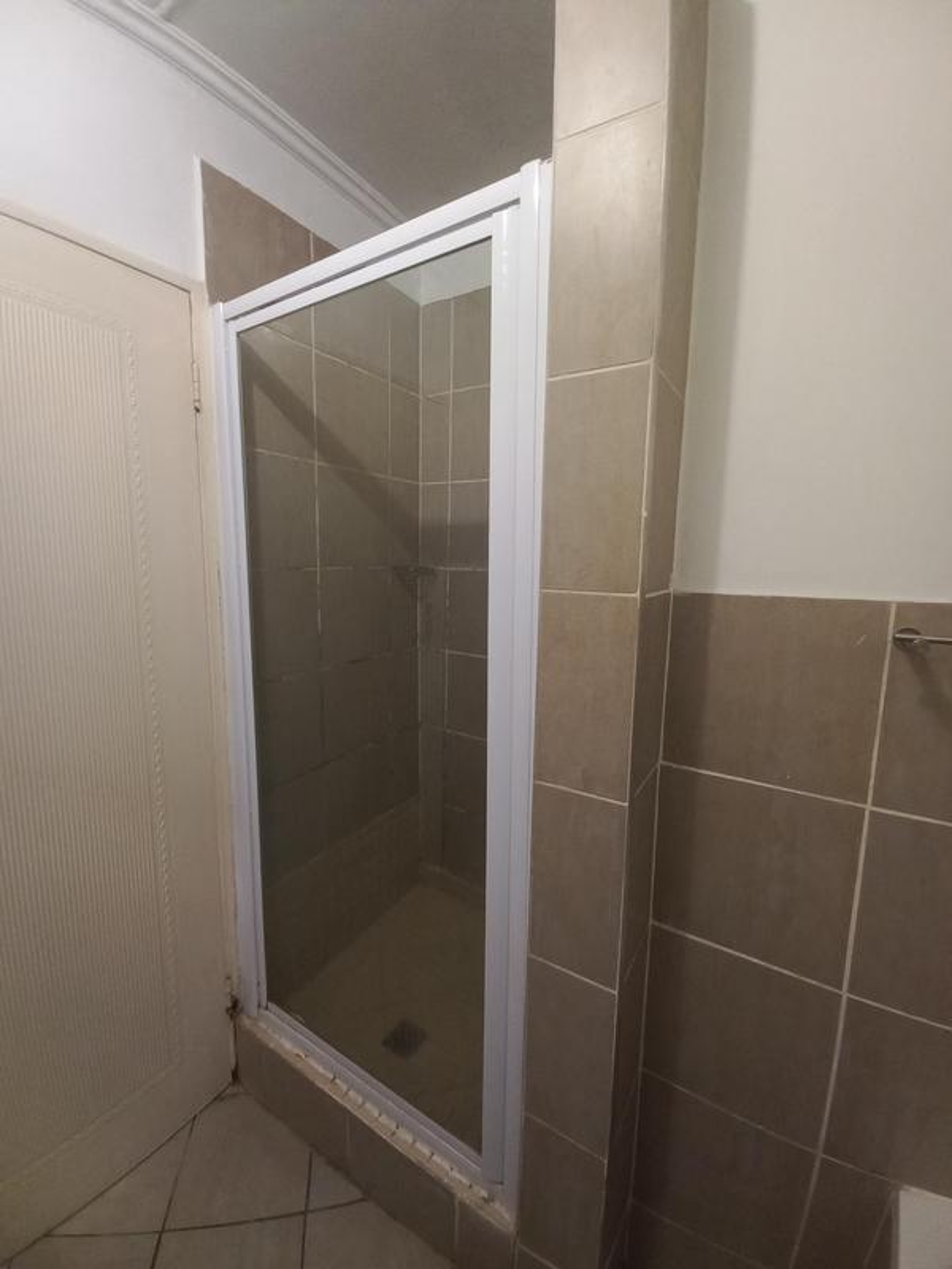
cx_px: 476
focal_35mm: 13
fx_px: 477
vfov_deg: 106.2
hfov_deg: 89.9
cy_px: 634
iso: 200
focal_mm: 1.42
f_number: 2.2
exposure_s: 1/20
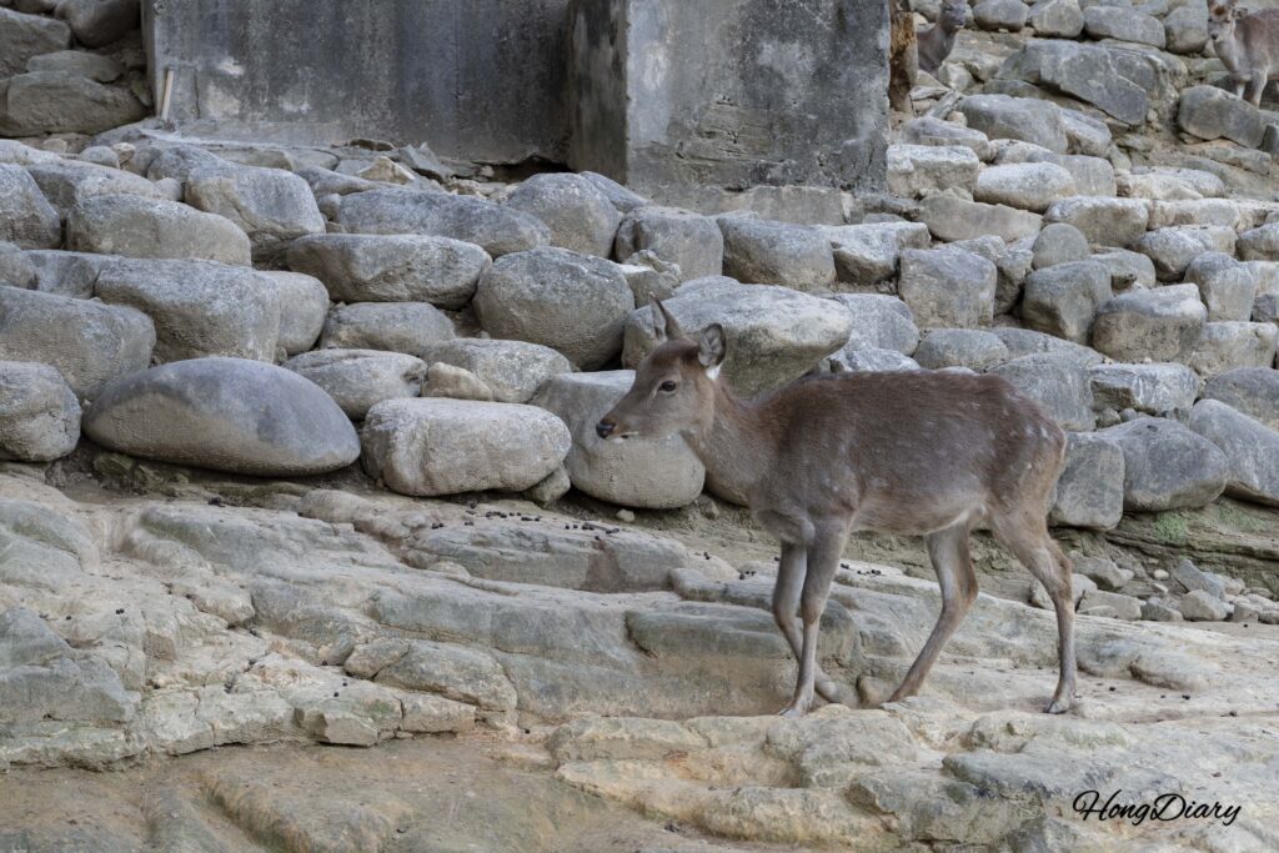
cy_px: 426
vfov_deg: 22.6
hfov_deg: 33.4
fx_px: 2132
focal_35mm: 60
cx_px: 640
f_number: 5.6
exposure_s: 1/160
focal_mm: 60
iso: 1000
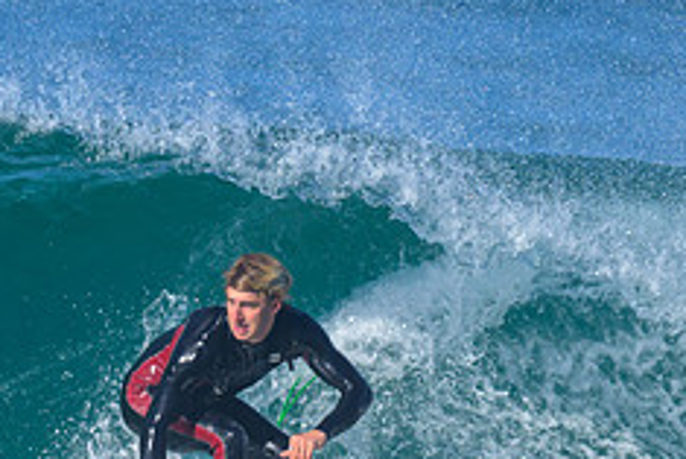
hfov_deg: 0.8
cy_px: 468
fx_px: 51747
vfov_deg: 0.5
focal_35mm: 2714
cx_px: 274
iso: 320
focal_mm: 800
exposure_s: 1/2000
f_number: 6.3
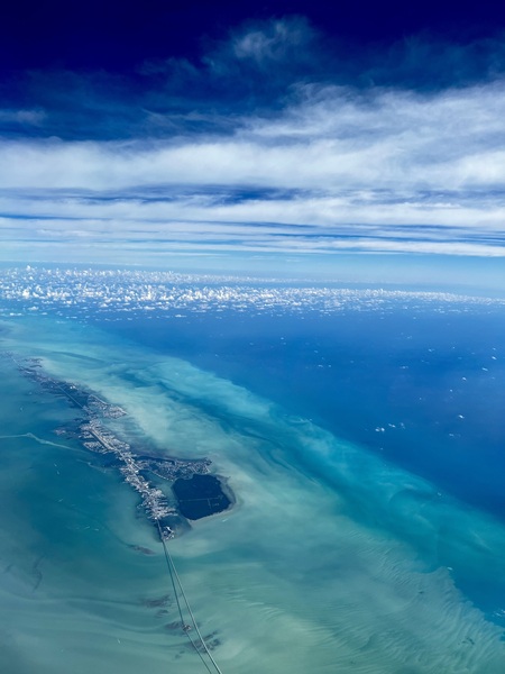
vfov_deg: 67.3
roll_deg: -2.8
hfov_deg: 53.1
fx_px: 506
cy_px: 337
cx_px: 252
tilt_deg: -11.0
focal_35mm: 26
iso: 50
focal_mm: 5.7
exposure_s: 1/6579
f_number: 1.5
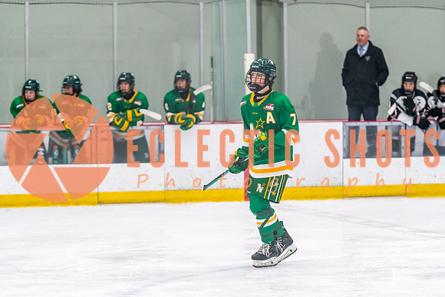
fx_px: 2055
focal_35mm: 166
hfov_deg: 12.4
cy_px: 148
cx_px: 274
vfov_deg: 8.3
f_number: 2.8
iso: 4000
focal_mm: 135
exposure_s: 1/800
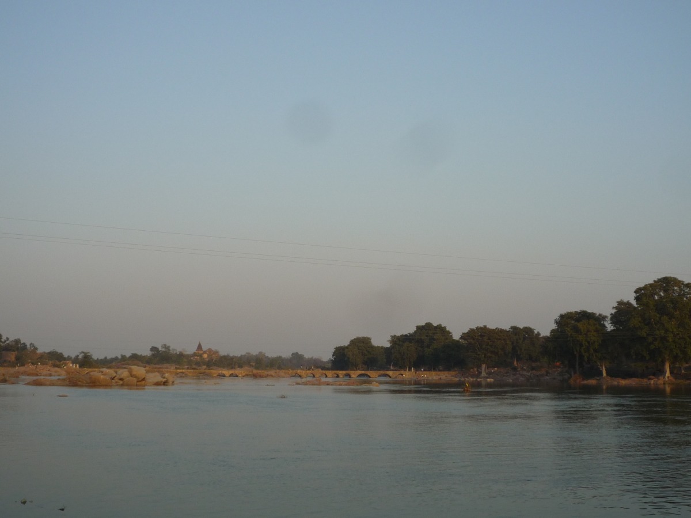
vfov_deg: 29.7
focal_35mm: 49
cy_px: 259
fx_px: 978
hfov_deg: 38.9
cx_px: 346
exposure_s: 1/500
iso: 100
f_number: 4.1
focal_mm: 7.3
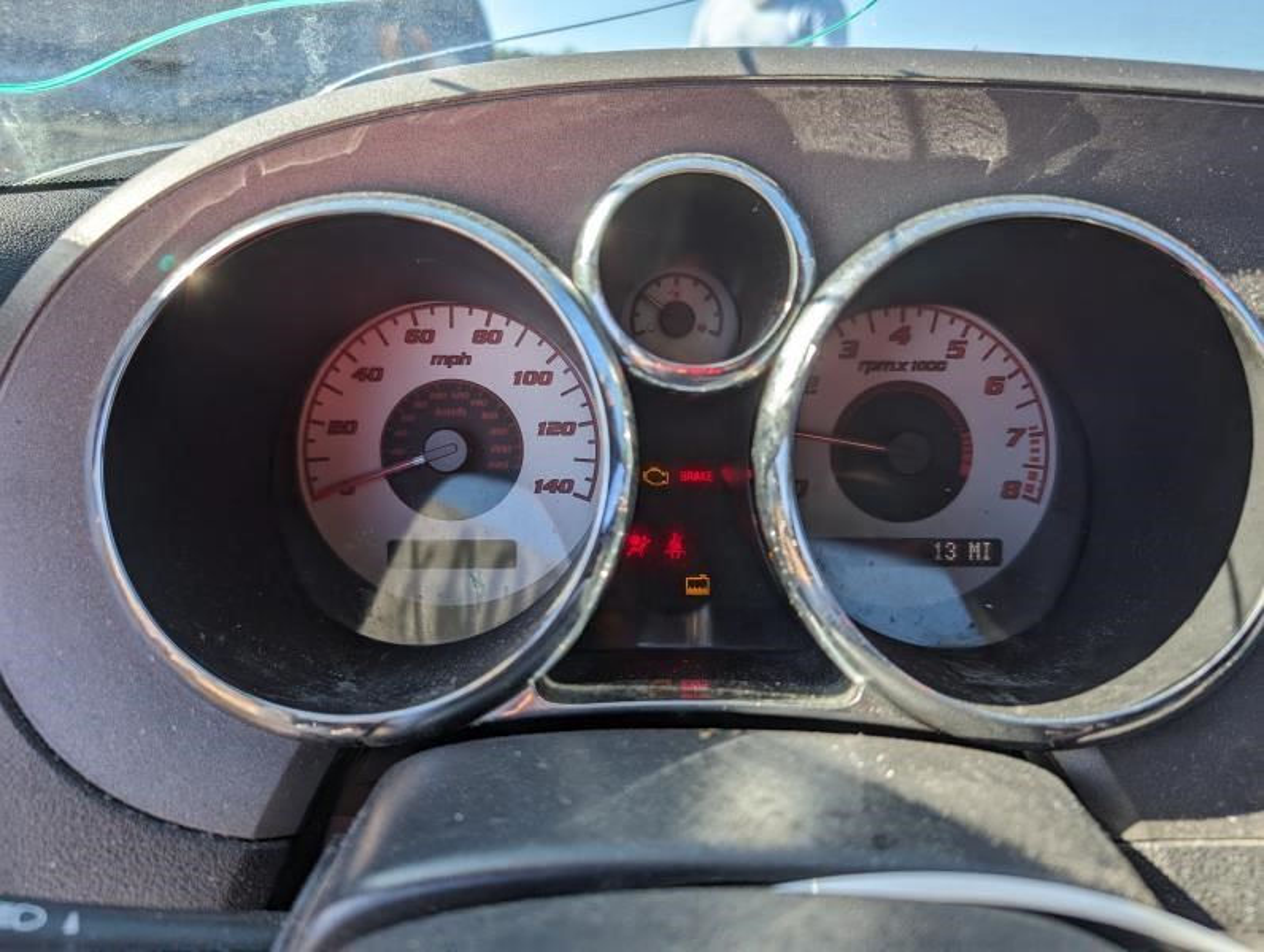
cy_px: 476
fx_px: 878
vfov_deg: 57.0
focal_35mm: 24
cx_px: 632
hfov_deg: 71.5
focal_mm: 6.9
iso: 19
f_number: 1.68
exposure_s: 1/354
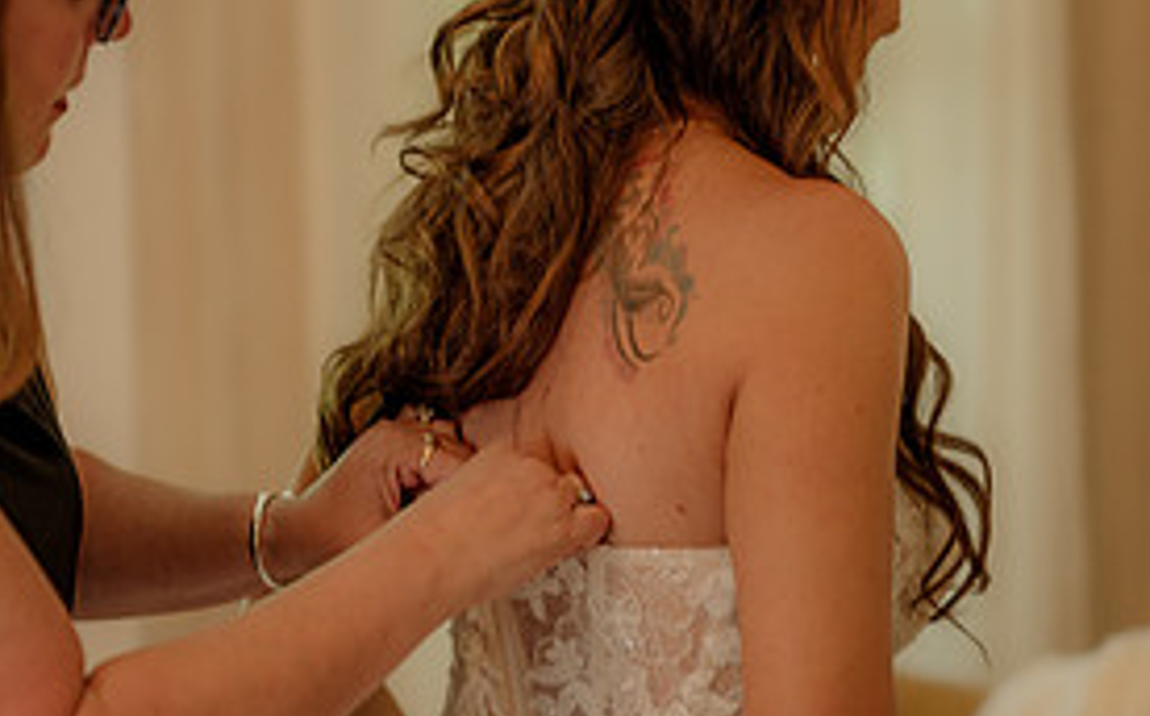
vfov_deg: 11.8
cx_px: 462
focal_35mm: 110
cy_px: 537
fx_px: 3445
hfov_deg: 18.9
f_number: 1.4
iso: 400
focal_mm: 50
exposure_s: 1/200
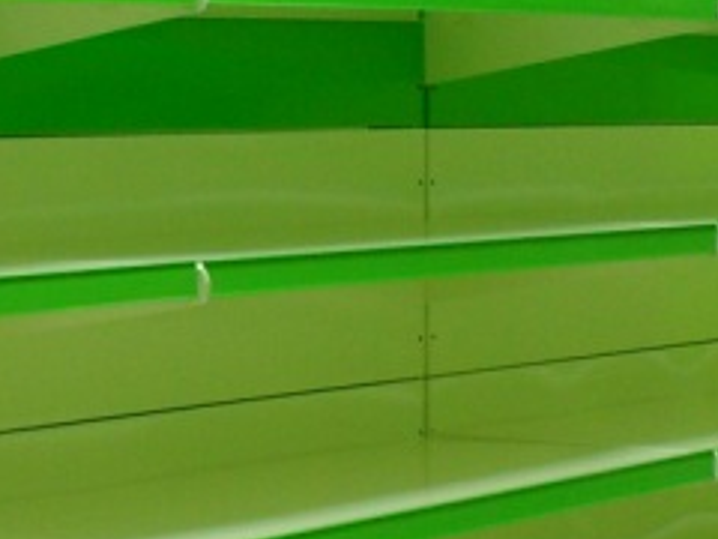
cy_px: 452
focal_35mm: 162
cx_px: 162
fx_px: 3360
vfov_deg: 9.1
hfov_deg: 12.2
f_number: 2.8
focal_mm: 6.3
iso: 80
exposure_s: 1/45
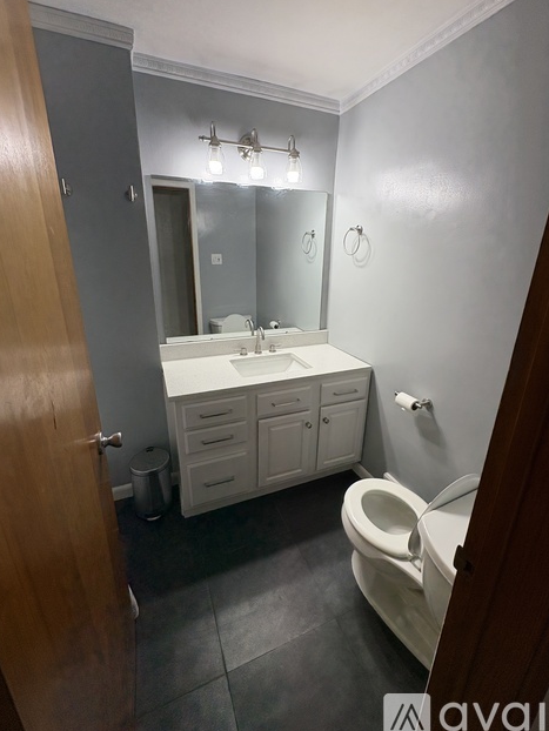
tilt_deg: -17.6
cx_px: 280
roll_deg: -1.7
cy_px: 348
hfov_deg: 81.8
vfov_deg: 98.1
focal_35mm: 15
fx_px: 317
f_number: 2.2
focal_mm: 2.22
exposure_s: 1/120
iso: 80
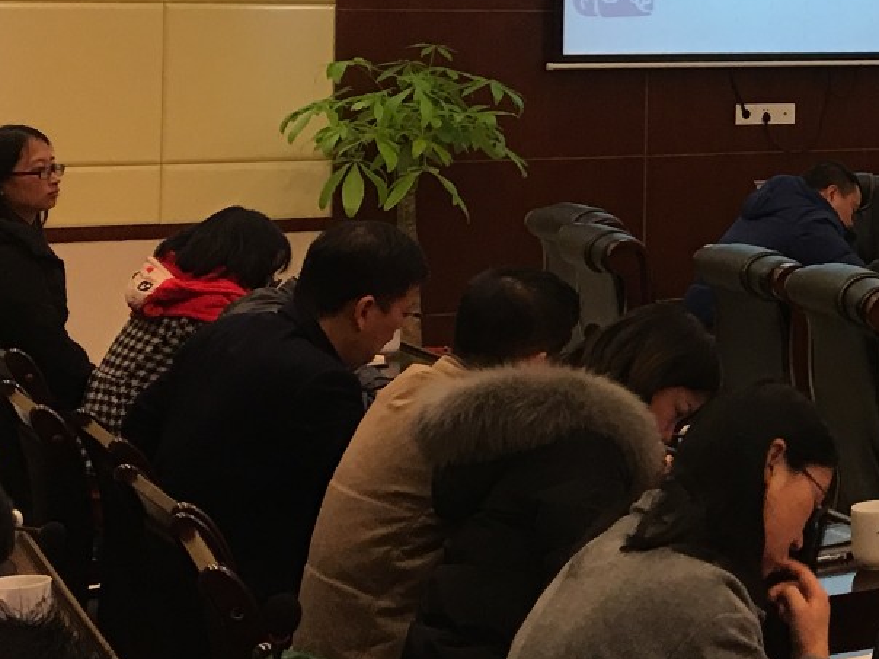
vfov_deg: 15.1
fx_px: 2438
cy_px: -25
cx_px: 1351
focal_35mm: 96
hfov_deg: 18.0
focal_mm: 4.15
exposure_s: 1/17
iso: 32
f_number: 2.2
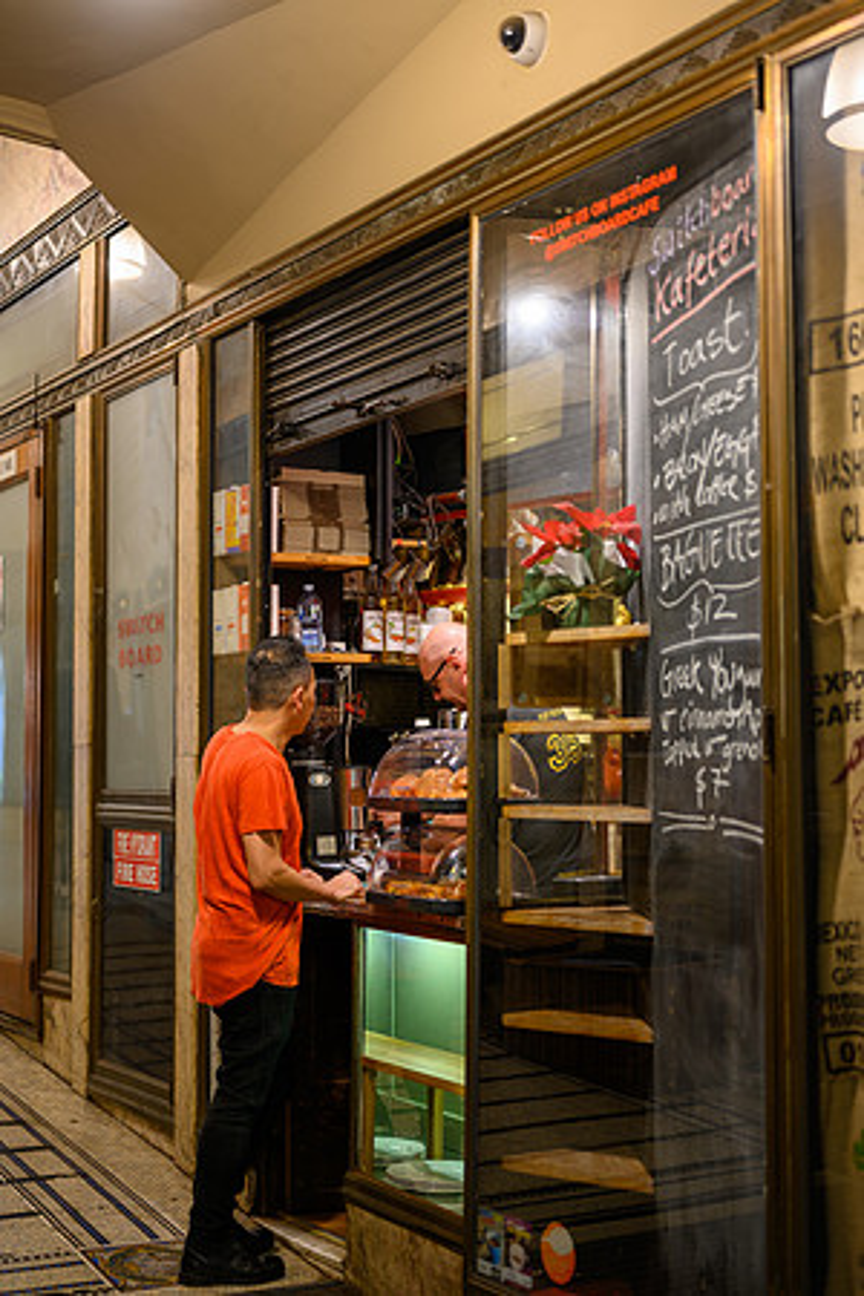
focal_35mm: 50
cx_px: 432
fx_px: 1800
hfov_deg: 27.0
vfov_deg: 39.6
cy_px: 648
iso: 64
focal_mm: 50
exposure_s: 1/10
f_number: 2
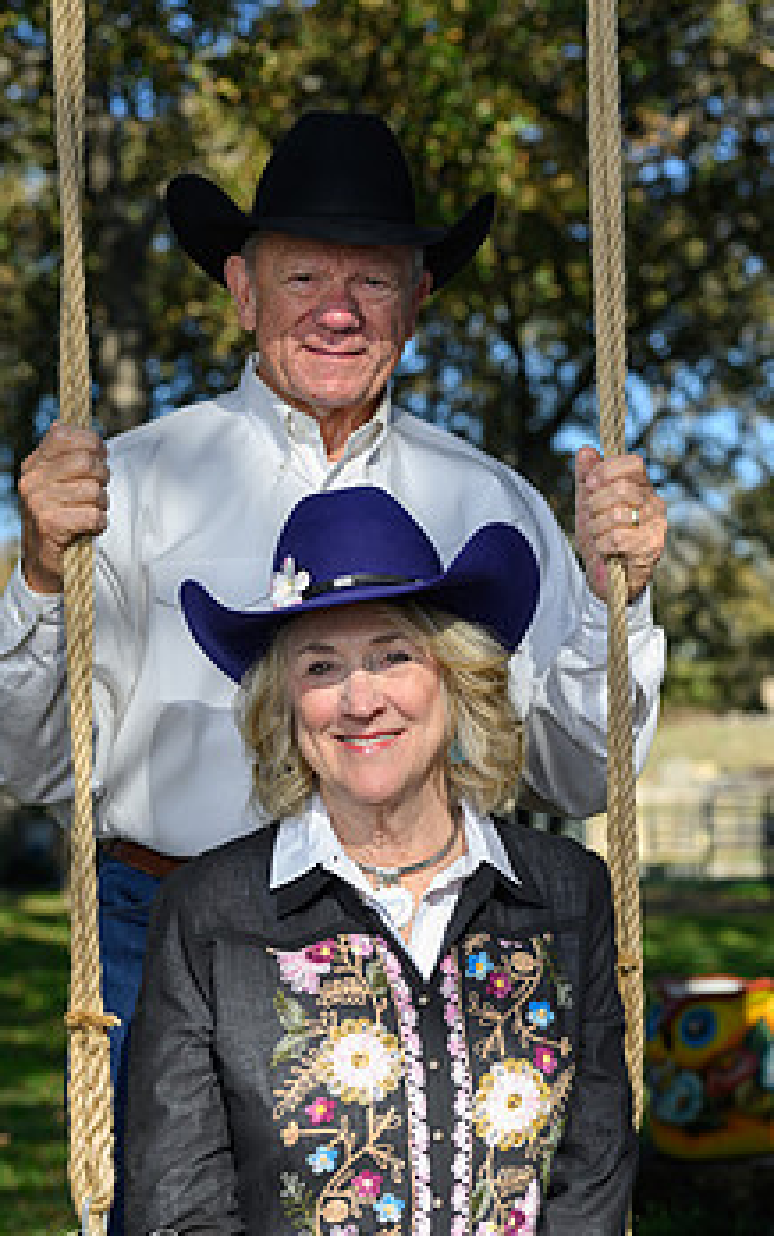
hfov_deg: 15.8
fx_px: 2797
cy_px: 533
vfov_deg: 24.9
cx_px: 408
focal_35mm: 83
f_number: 4
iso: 64
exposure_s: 1/200
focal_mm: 63
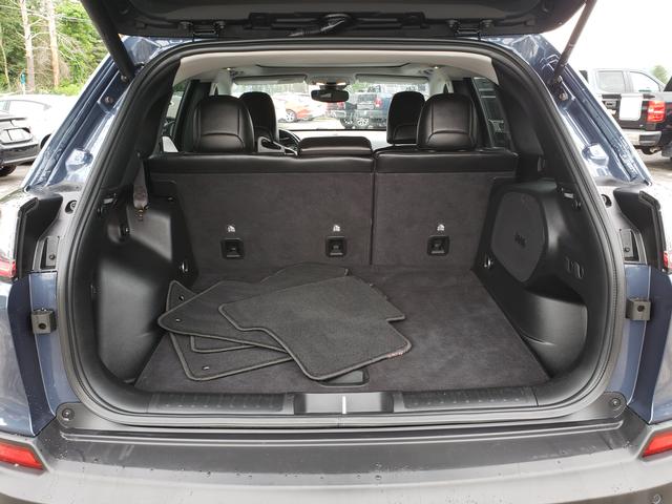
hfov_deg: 67.3
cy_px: 252
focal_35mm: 26
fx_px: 505
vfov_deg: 53.1
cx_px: 336
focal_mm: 4.3
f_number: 2.4
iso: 80
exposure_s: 1/50
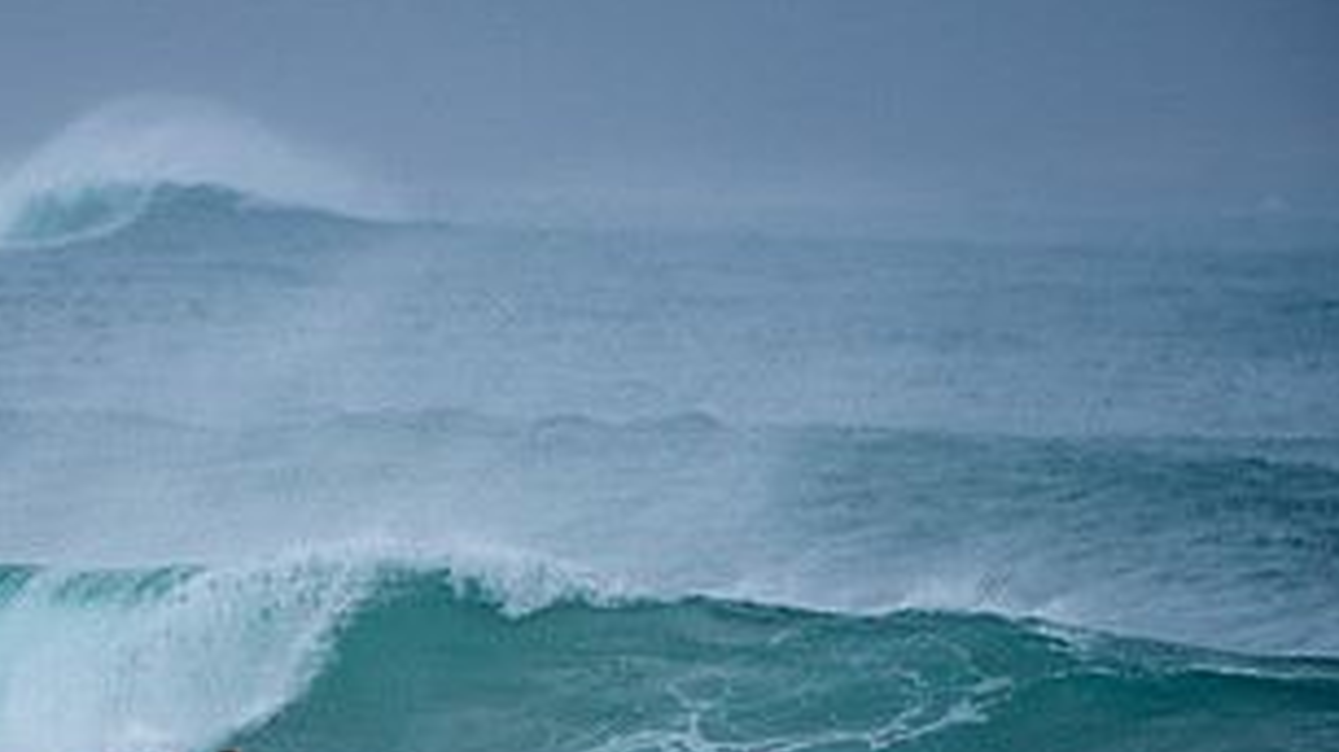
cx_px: 249
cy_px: 824
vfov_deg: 1.2
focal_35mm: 992
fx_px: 35215
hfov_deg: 2.2
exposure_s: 1/1000
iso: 180
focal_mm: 500
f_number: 5.6
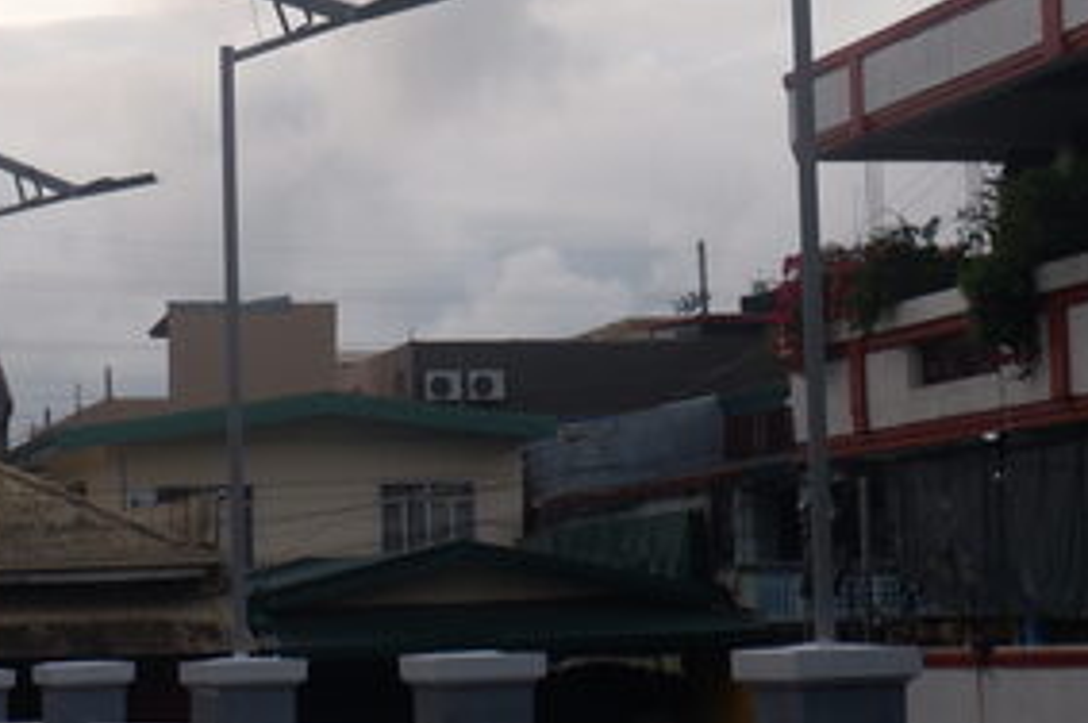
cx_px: 634
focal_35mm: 138
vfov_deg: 9.8
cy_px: -179
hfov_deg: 14.9
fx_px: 4166
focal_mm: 26.4
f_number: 4.4
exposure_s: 1/105
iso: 200
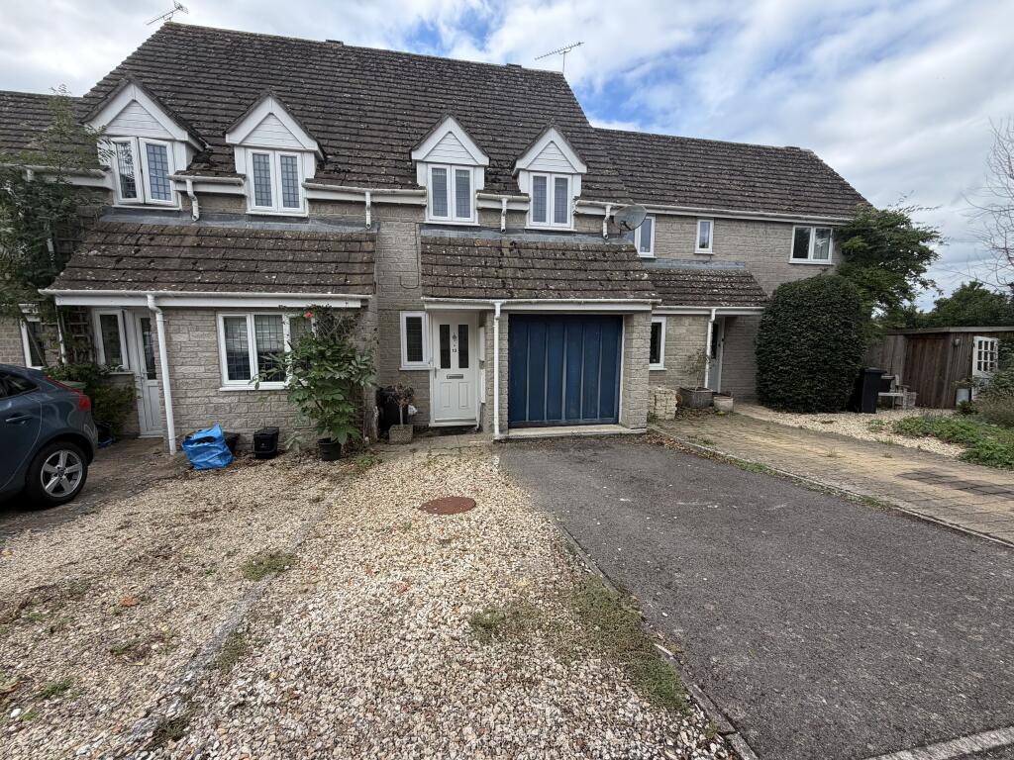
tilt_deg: -6.5
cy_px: 380
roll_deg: +0.4
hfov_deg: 102.1
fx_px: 410
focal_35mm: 14
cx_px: 507
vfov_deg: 85.7
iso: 40
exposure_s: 1/527
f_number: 2.2
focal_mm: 2.22
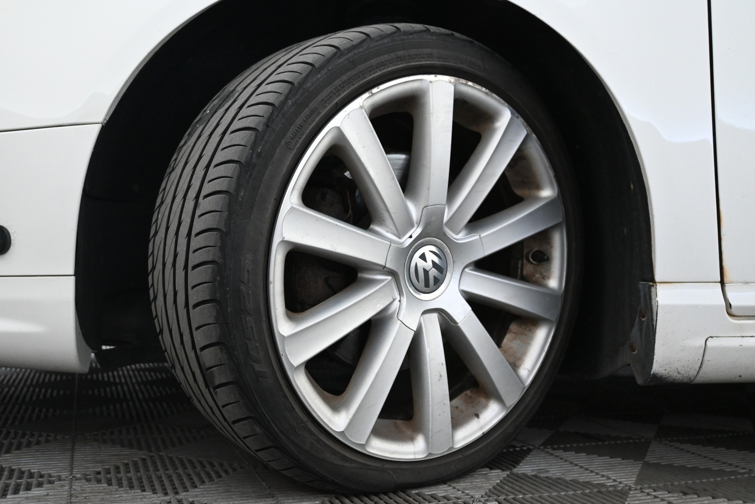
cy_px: 252
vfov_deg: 36.9
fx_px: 755
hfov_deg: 53.1
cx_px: 378
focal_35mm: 36
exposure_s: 1/40
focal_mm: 24
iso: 3200
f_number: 4.2
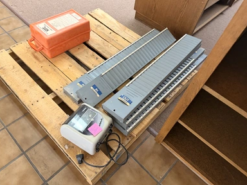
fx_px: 178
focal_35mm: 25
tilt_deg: -52.2
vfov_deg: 54.9
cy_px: 91
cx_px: 120
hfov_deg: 69.4
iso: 320
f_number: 1.78
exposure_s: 1/60
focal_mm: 6.76
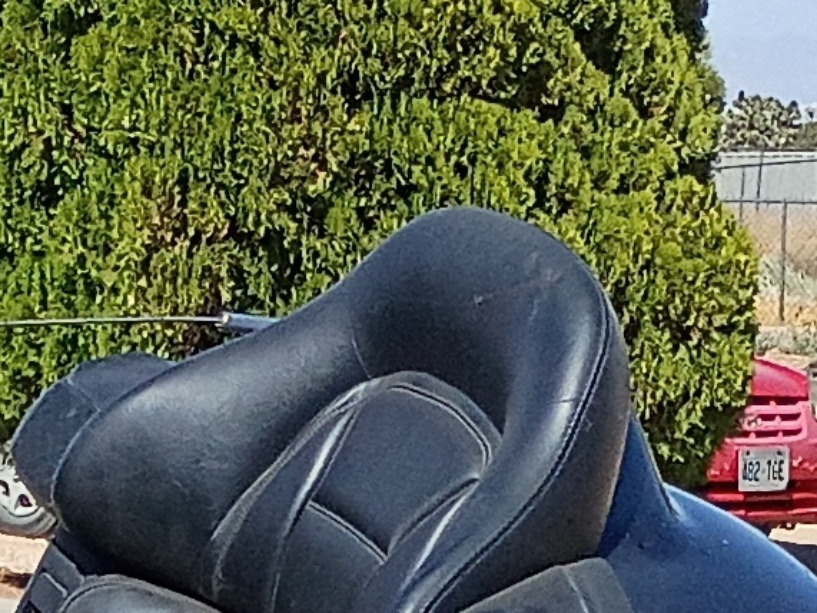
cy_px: 1912
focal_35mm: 208
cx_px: 100
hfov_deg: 9.5
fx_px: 4908
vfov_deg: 6.5
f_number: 1.8
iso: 102
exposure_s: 1/1142
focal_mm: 4.27
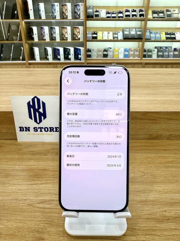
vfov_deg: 71.6
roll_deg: -0.4
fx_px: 166
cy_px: 120
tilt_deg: -26.3
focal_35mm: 24
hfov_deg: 56.8
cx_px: 90
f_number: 2.2
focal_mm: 2.22
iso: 64
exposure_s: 1/120
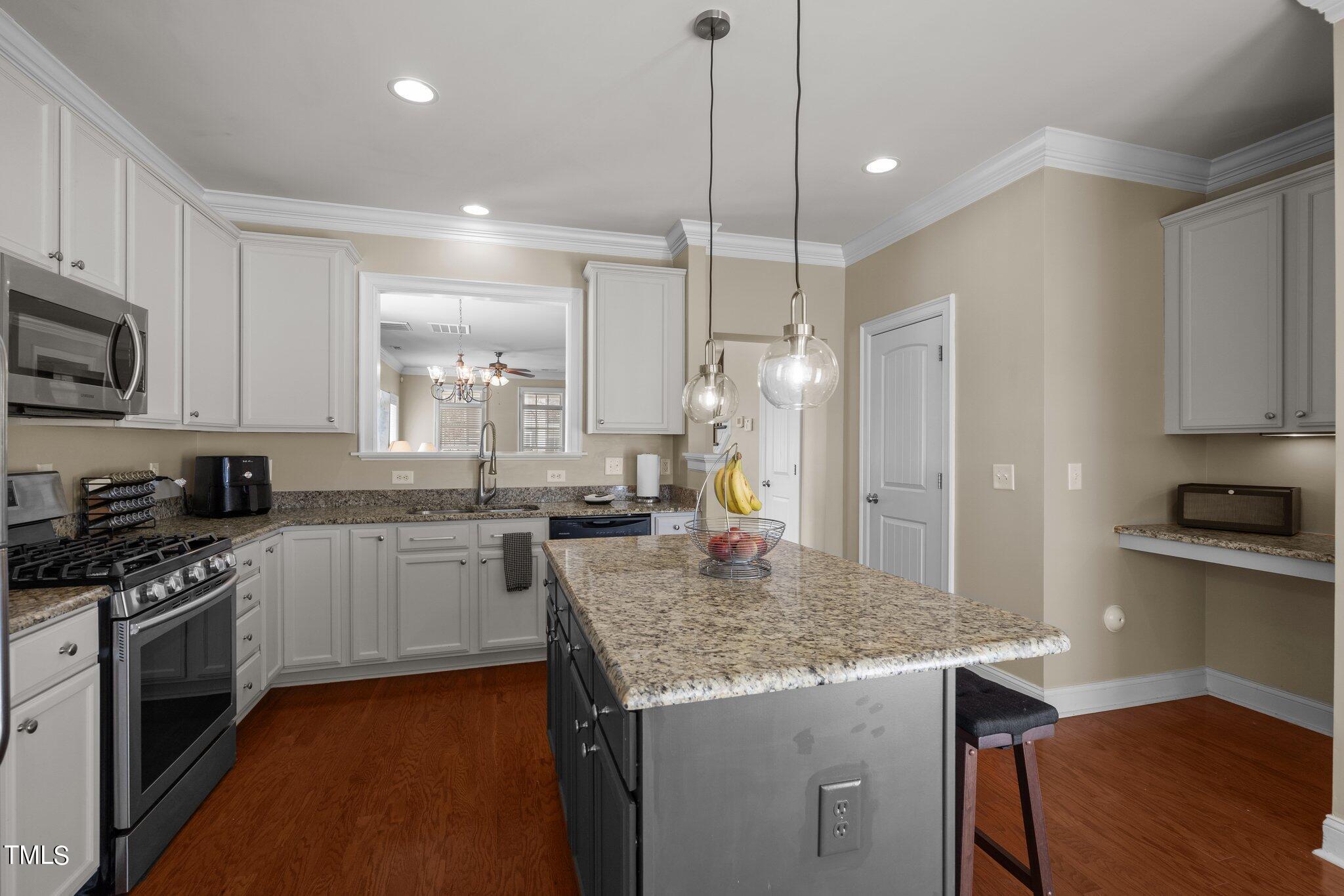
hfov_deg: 96.7
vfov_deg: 73.7
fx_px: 597
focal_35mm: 16
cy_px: 448
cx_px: 672
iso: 400
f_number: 8
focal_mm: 16
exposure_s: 1/6
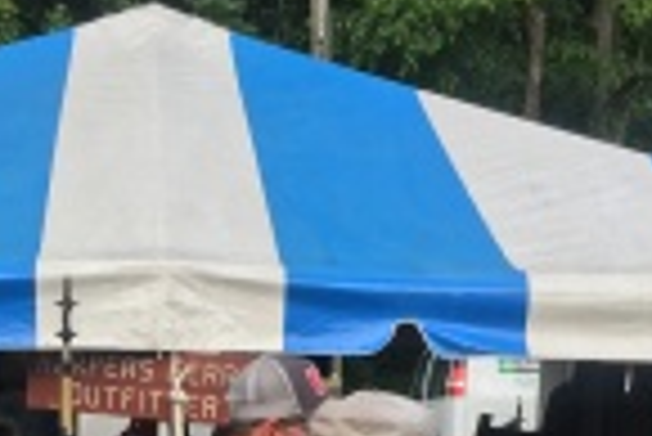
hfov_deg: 26.5
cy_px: 571
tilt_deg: -3.5
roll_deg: +1.4
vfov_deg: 16.9
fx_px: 1378
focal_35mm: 76
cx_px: 225
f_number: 2.2
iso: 25
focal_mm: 4.15
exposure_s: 1/506
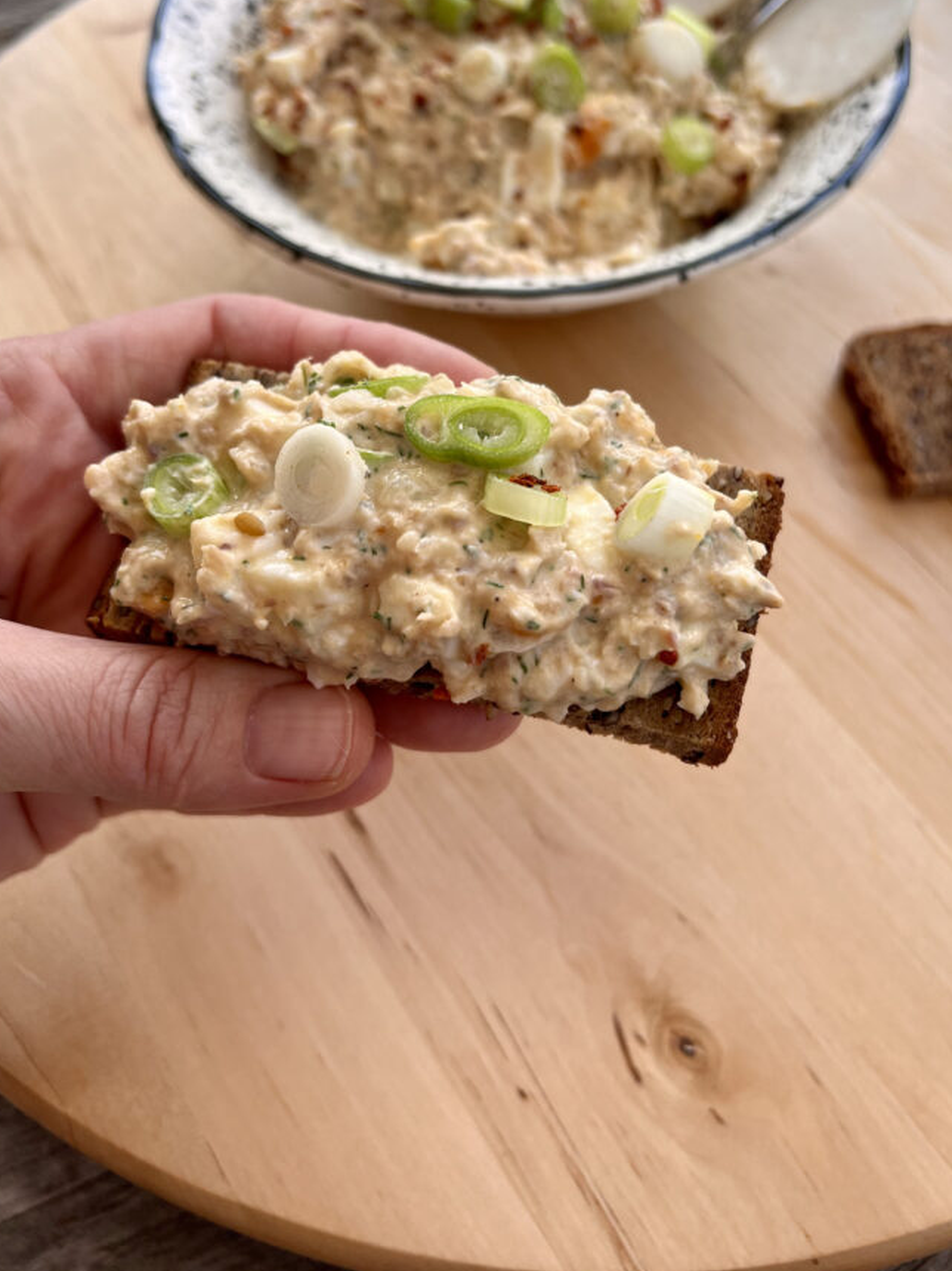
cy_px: 524
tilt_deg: -59.0
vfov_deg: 58.0
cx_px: 522
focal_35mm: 31
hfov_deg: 45.4
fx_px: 1137
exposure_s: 1/1511
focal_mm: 5.7
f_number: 1.5
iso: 50
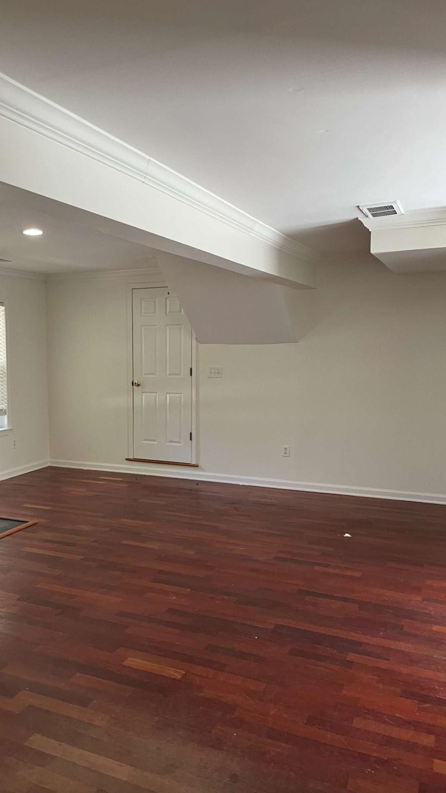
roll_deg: +0.7
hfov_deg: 39.7
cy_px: 397
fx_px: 610
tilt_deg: -4.6
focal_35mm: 29
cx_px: 153
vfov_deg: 66.1
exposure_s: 1/60
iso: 160
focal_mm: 5.1
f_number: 1.6
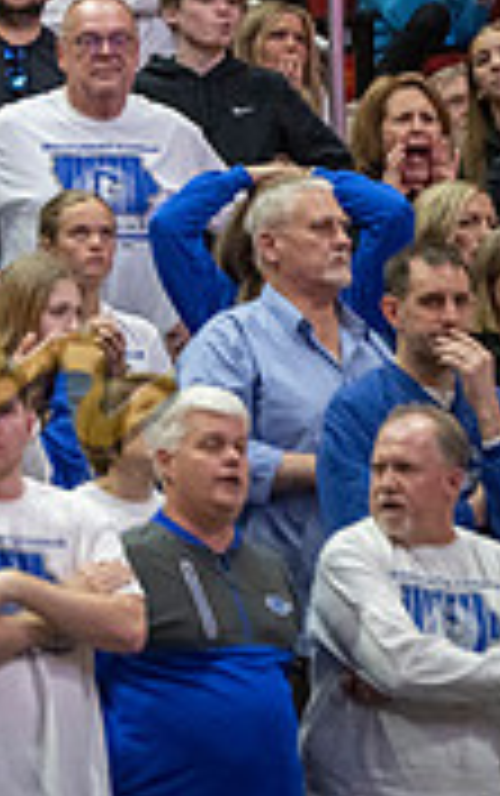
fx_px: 14529
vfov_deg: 3.1
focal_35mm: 668
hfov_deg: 2.0
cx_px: -626
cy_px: -20
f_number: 2.8
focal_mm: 200
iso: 2500
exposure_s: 1/640
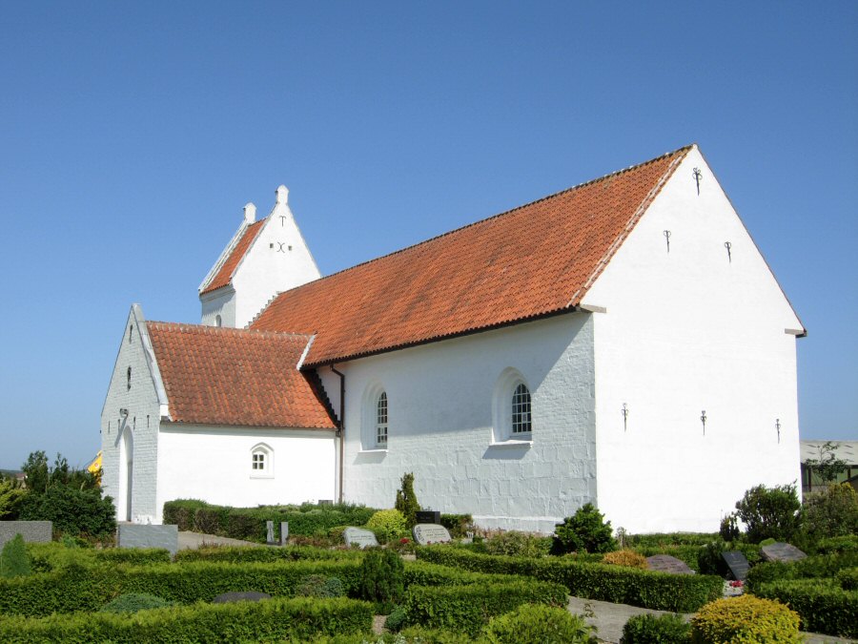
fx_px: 892
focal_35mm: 36
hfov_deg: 51.4
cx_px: 429
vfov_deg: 39.7
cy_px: 322
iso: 50
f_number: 6.8
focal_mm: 7.5
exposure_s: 1/418
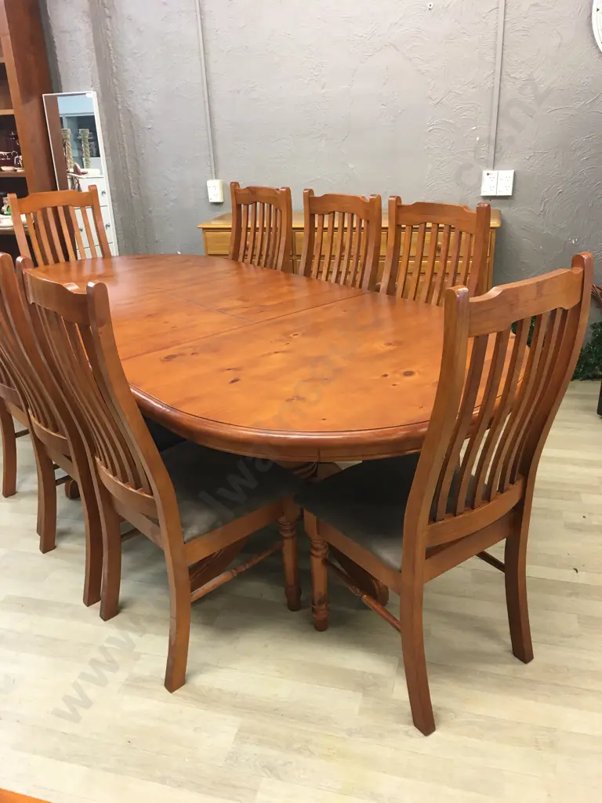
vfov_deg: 61.7
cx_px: 301
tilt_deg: -21.9
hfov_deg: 48.2
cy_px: 402
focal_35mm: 29
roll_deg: +1.7
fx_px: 672
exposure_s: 1/17
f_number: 2.2
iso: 64
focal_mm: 4.15
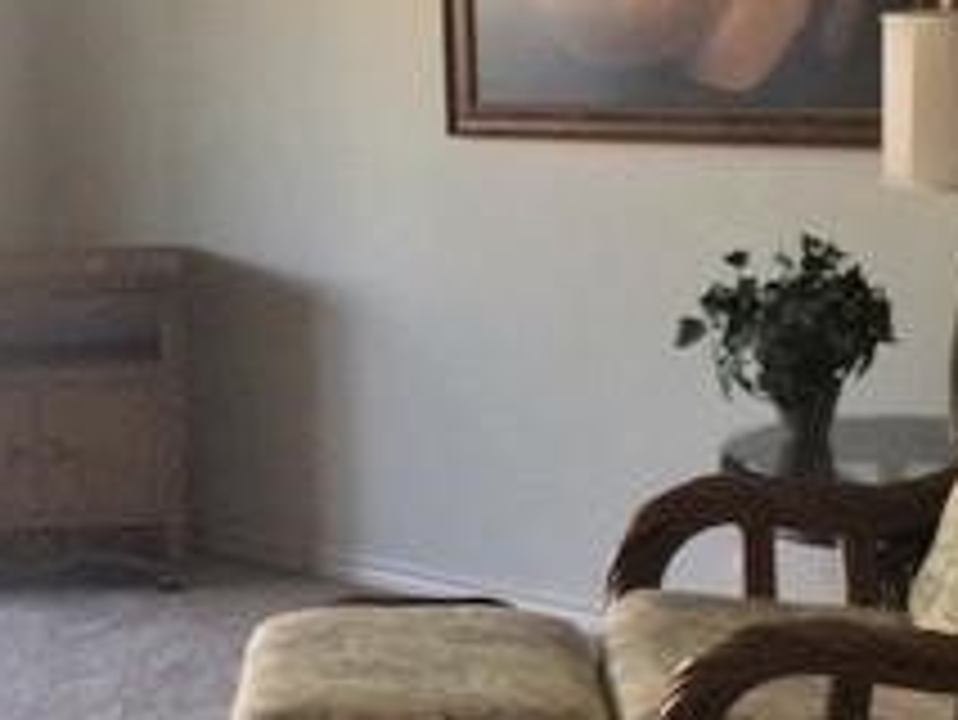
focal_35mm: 87
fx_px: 2409
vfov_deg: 16.9
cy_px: 180
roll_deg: +1.9
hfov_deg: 22.0
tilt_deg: -3.6
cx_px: 121
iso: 32
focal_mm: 4.15
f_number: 2.2
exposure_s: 1/60
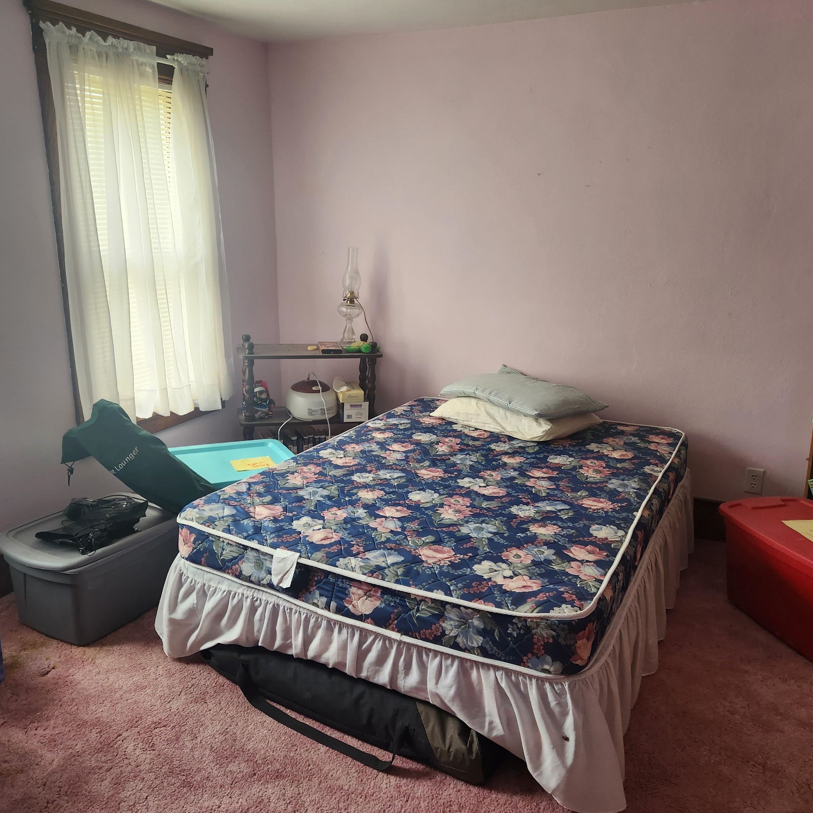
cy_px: 401
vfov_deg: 57.3
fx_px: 744
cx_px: 396
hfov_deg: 57.3
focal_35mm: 28
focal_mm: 5.4
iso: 160
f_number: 1.8
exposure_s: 1/180
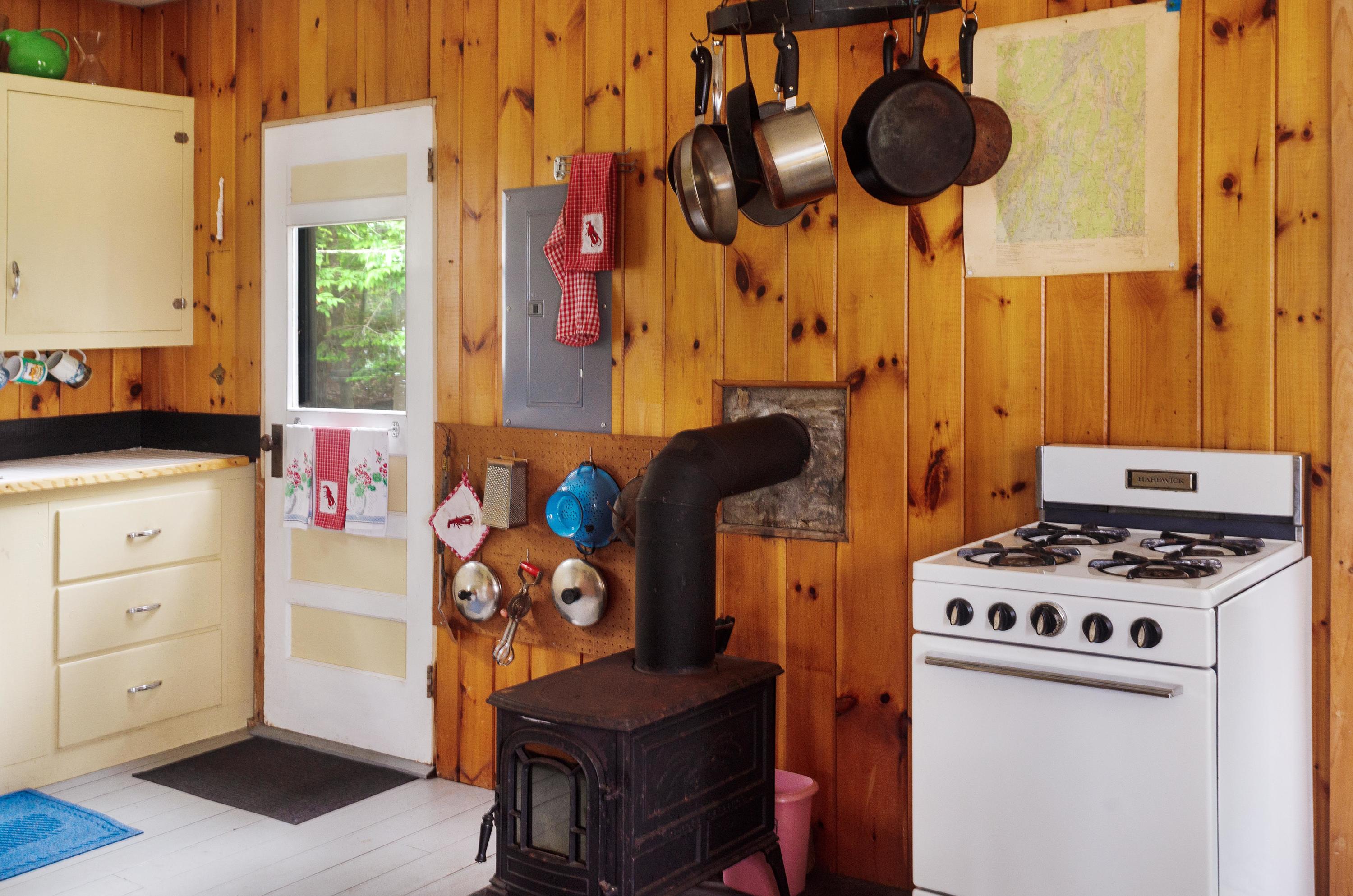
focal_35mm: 36
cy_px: 448
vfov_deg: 36.7
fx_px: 1350
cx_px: 676
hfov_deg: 53.2
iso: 100
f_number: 11
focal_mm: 24
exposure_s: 1/3
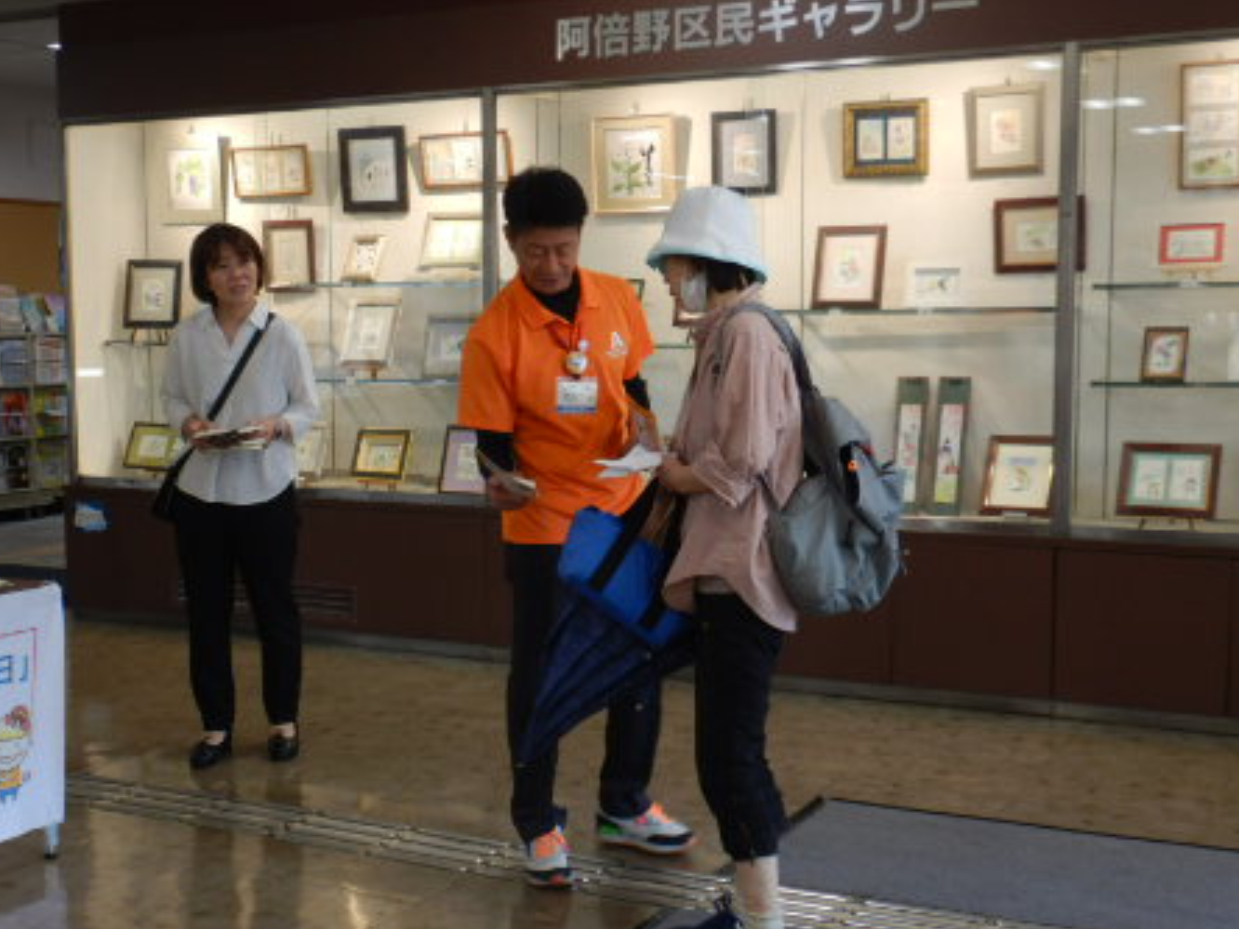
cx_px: 491
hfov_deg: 38.7
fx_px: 1754
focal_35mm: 49
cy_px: 511
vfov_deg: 29.7
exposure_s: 1/30
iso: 125
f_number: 4.2
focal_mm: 6.1
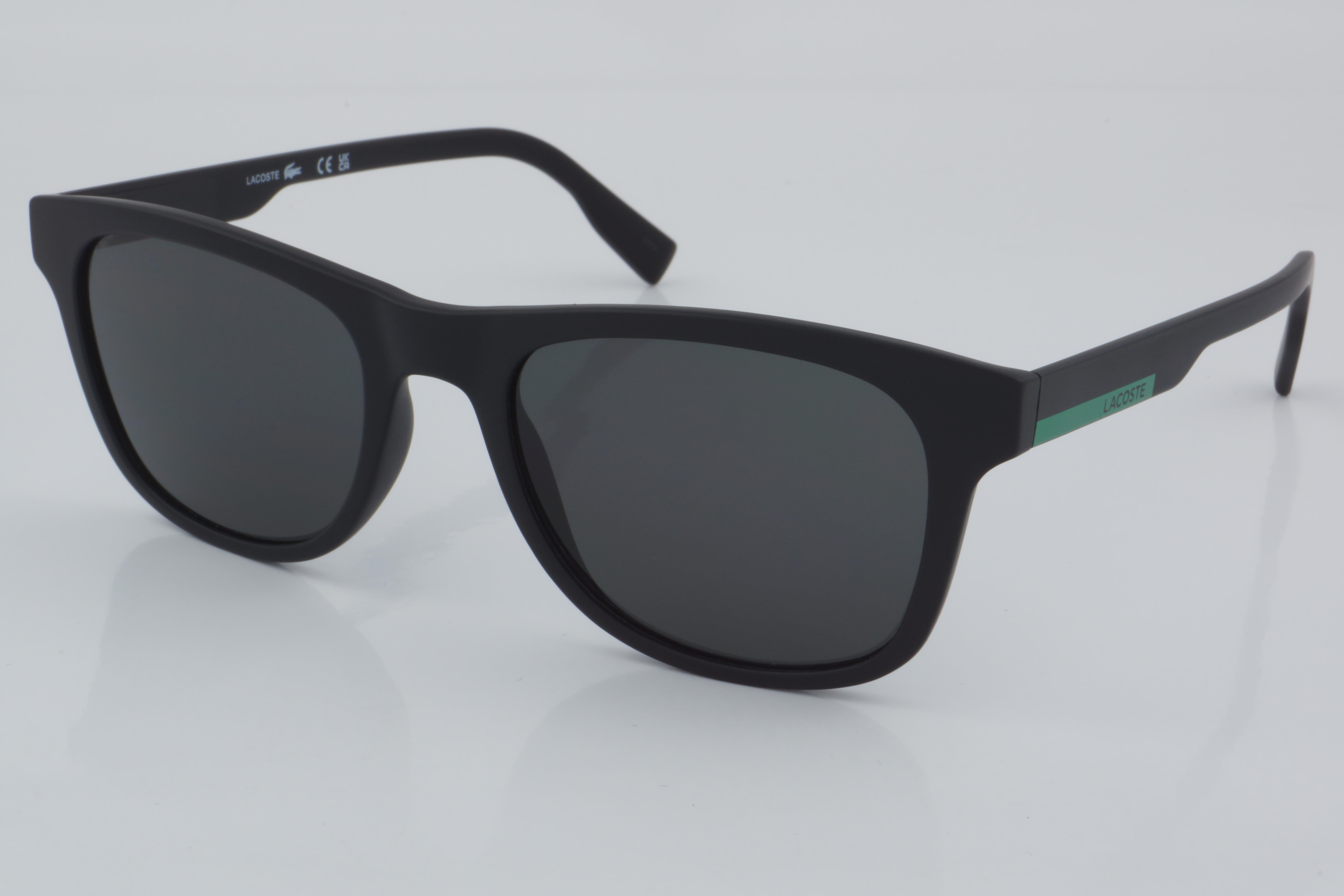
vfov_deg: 18.2
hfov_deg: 27.0
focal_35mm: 75
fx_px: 2800
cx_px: 672
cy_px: 448
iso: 100
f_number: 32
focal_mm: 50
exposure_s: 1/4
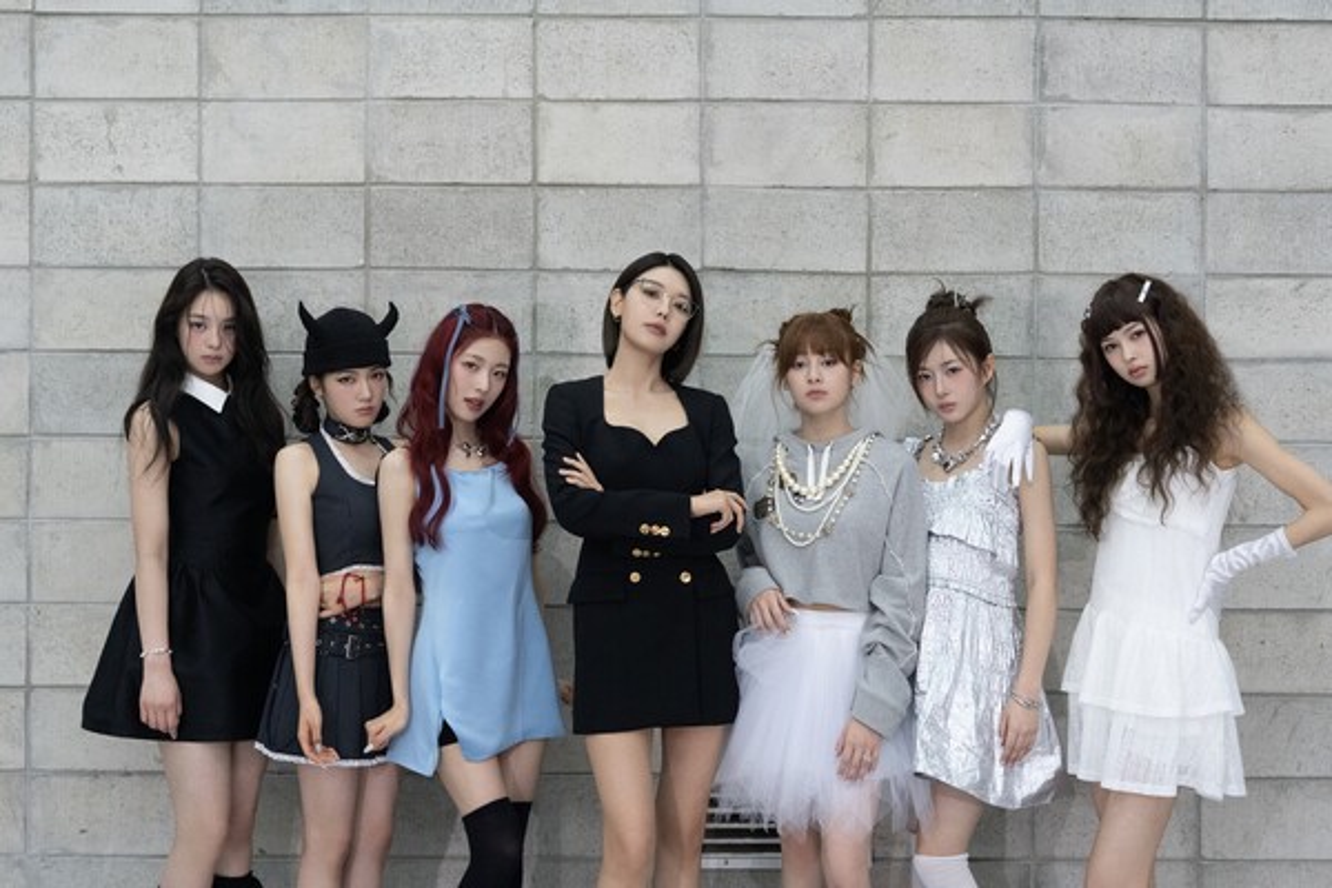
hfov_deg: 36.2
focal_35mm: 55
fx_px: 2035
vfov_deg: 24.6
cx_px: 666
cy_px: 444
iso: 5000
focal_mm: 55
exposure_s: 1/125
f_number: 5
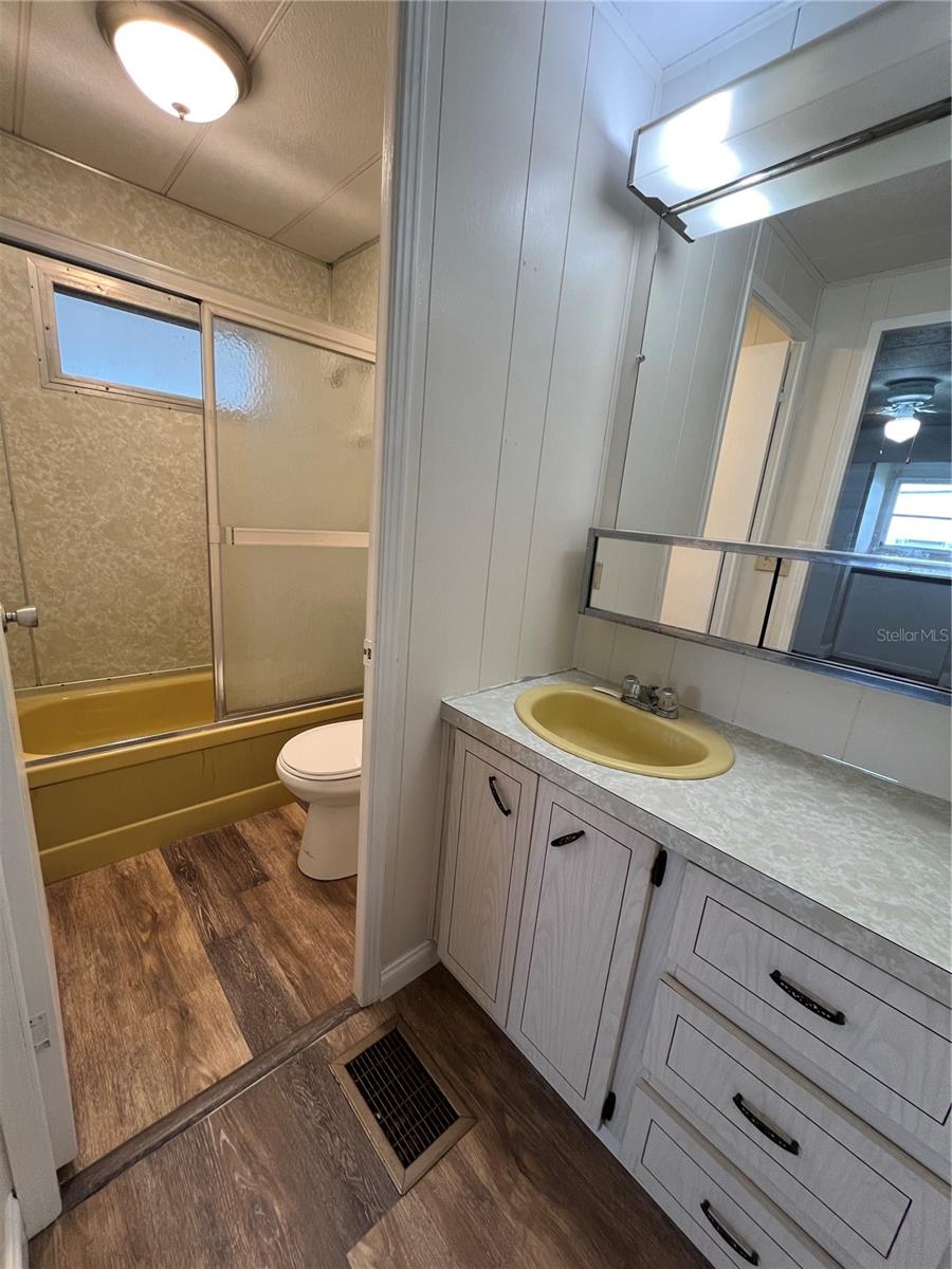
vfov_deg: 106.2
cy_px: 634
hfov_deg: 89.9
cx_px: 476
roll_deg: -4.2
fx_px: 477
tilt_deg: -12.4
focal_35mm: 13
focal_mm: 1.57
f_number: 1.8
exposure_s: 1/120
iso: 200
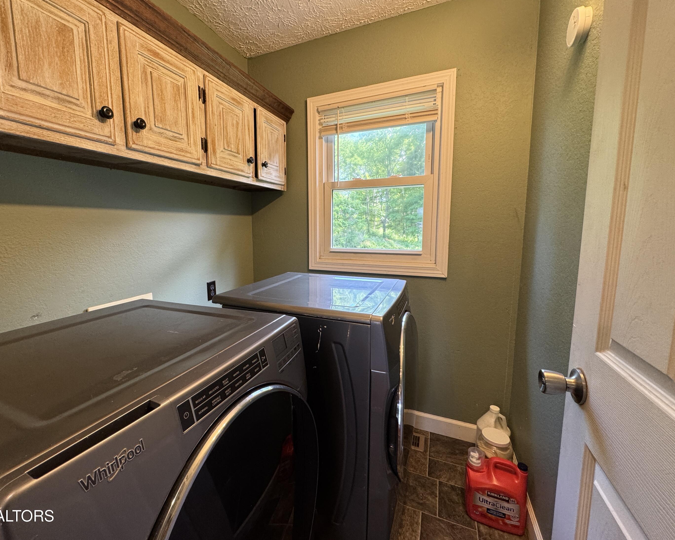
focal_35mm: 15
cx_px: 307
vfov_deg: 84.0
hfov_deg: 96.5
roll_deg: +0.6
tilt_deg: -7.8
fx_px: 300
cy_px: 264
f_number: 2.2
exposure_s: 1/120
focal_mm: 2.22
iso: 200
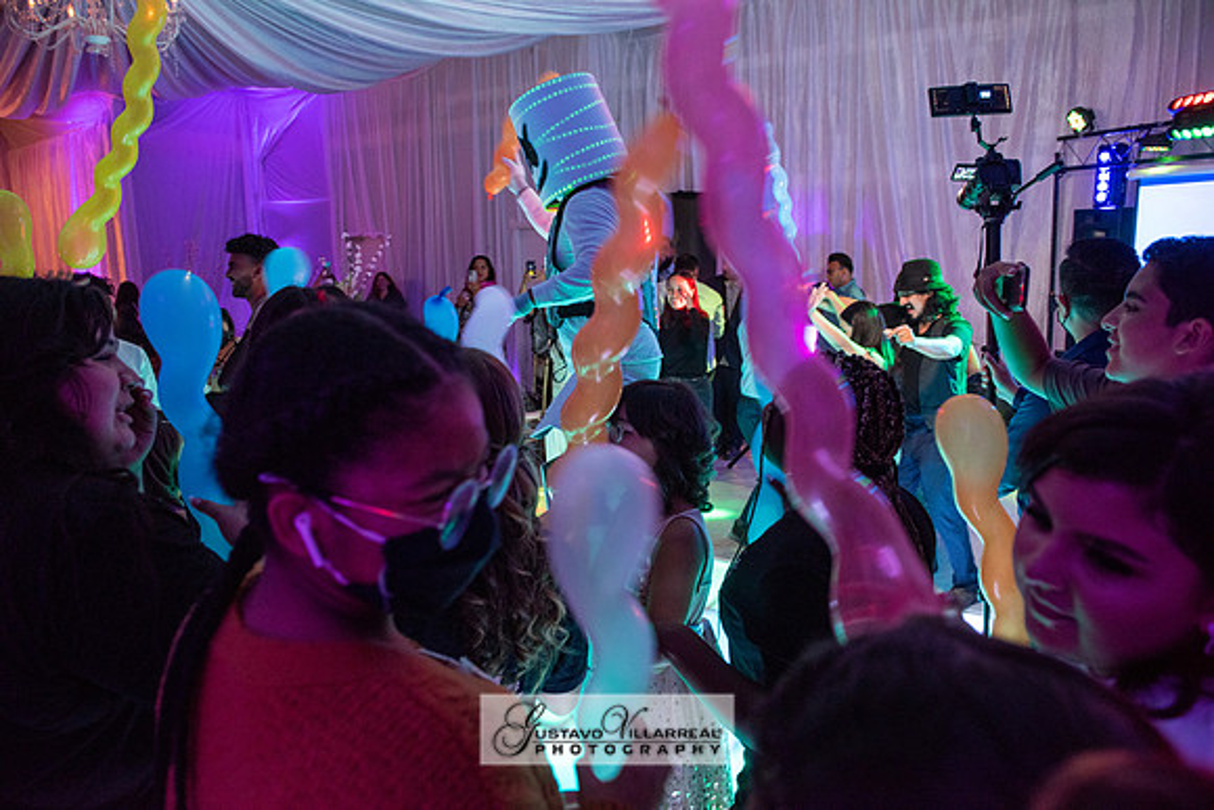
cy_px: 405
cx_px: 607
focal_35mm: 24
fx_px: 809
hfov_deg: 73.7
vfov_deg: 53.2
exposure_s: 1/60
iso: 1250
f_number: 4
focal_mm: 24
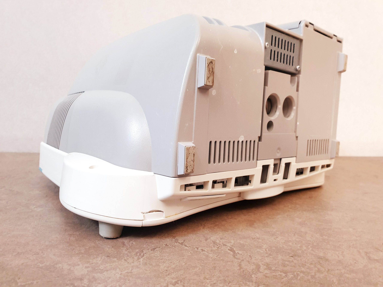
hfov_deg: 67.3
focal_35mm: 26
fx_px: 288
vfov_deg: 53.1
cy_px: 144
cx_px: 192
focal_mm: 4.3
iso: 250
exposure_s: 1/33
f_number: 2.4
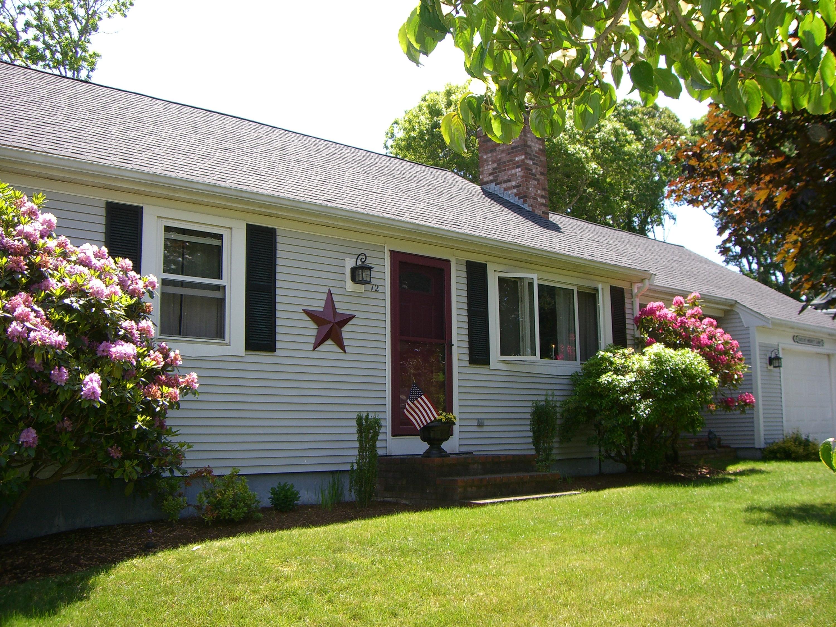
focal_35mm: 38
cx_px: 418
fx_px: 918
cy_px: 314
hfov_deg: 49.0
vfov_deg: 37.7
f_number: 4.3
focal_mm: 6.2
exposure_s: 1/200
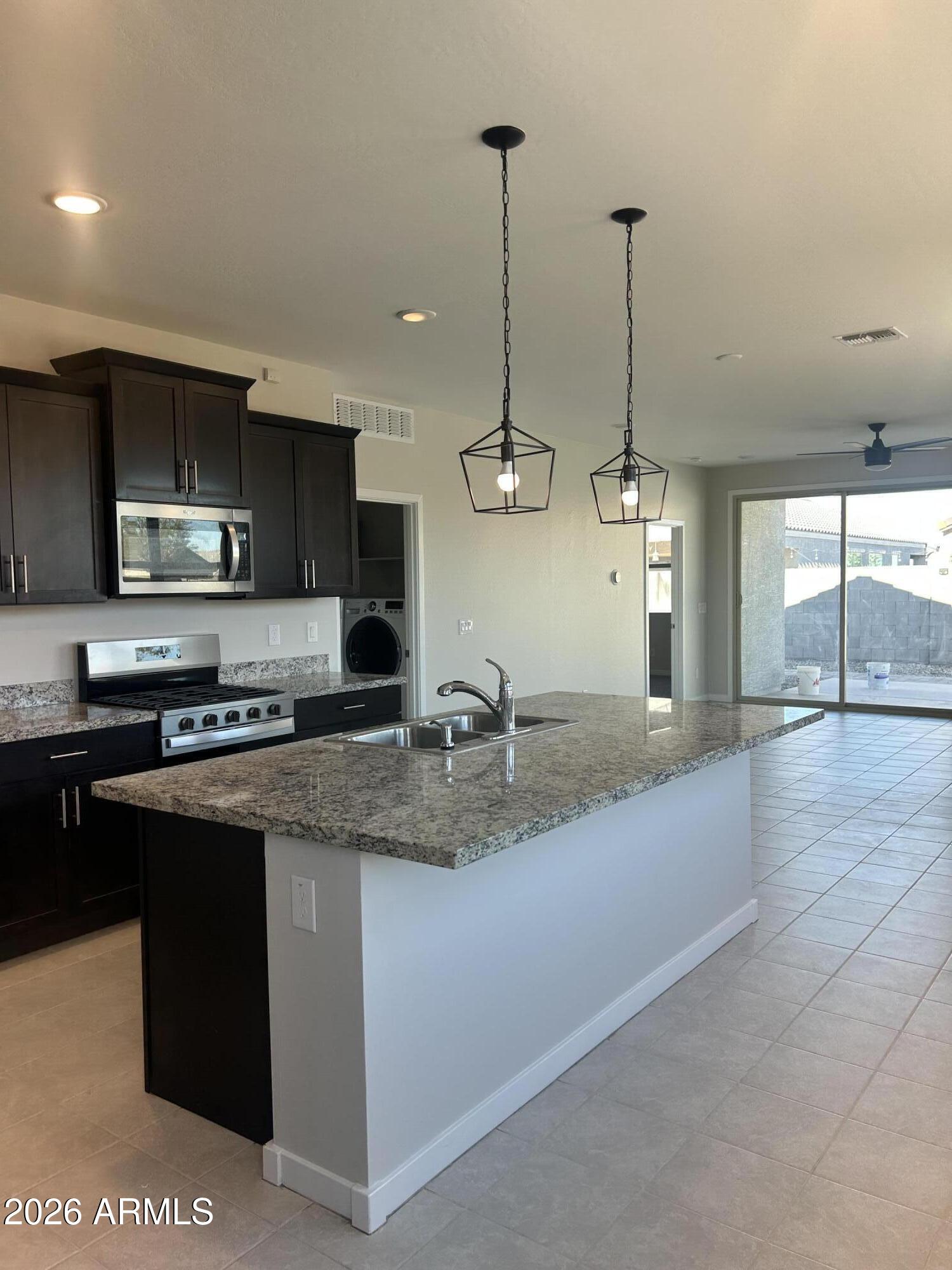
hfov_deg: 53.1
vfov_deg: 67.3
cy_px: 635
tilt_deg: -4.4
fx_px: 953
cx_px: 476
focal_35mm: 26
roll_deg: +0.7
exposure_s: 1/159
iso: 40
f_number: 1.5
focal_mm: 5.7
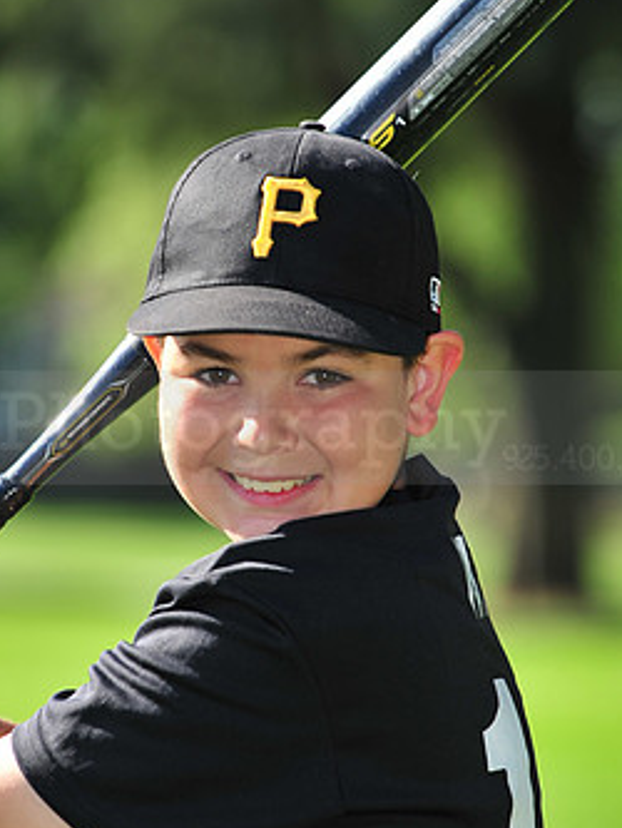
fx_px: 7015
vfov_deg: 6.8
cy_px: 405
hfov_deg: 5.1
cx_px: 182
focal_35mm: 293
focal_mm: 175
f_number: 5
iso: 200
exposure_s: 1/800
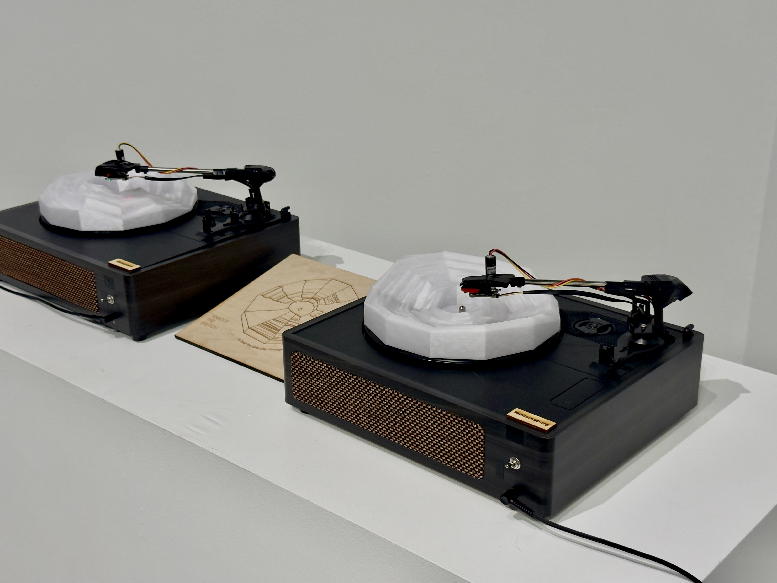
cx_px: 388
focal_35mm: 48
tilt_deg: -22.8
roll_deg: +0.5
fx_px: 1077
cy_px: 292
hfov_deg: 39.7
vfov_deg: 30.3
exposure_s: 1/120
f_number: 1.78
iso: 160
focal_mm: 6.76
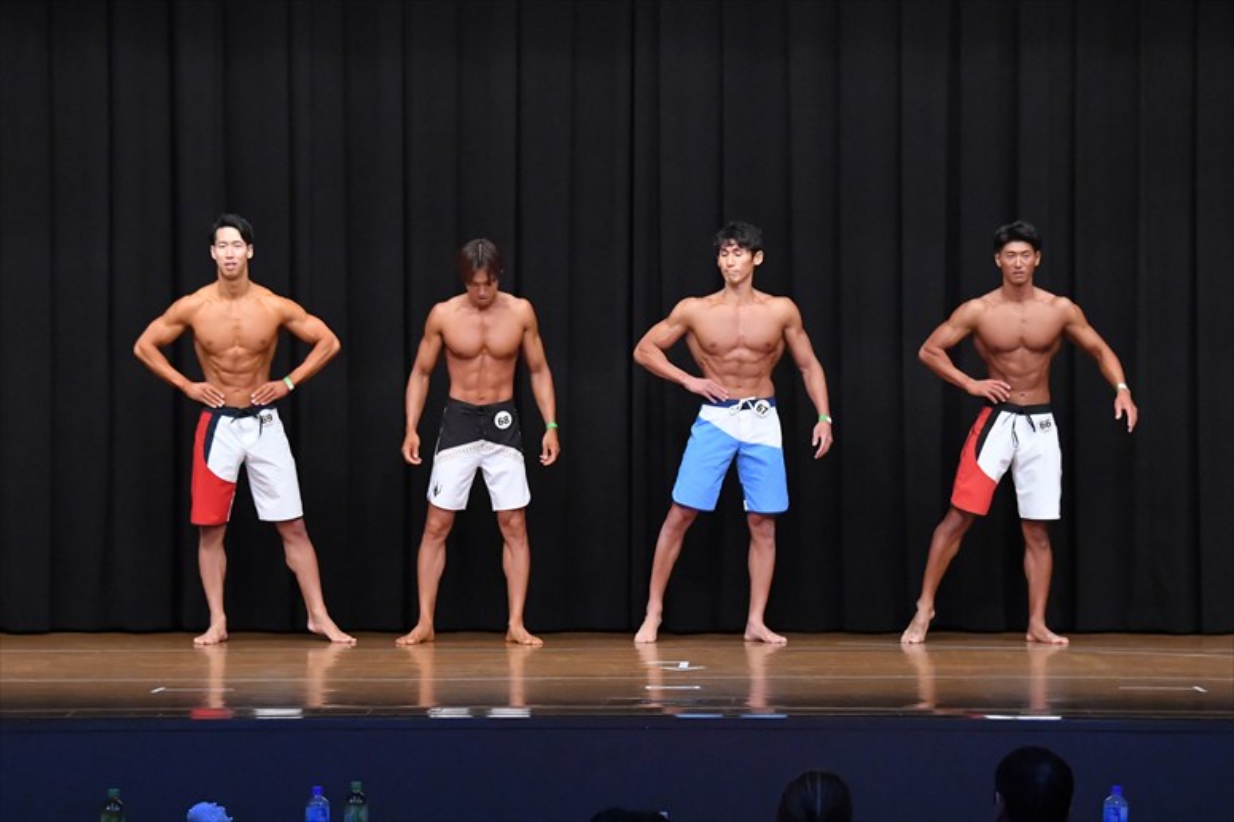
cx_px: 617
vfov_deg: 9.3
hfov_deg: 14.0
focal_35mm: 147
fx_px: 5036
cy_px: 411
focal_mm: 98
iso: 8000
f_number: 5.6
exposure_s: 1/400
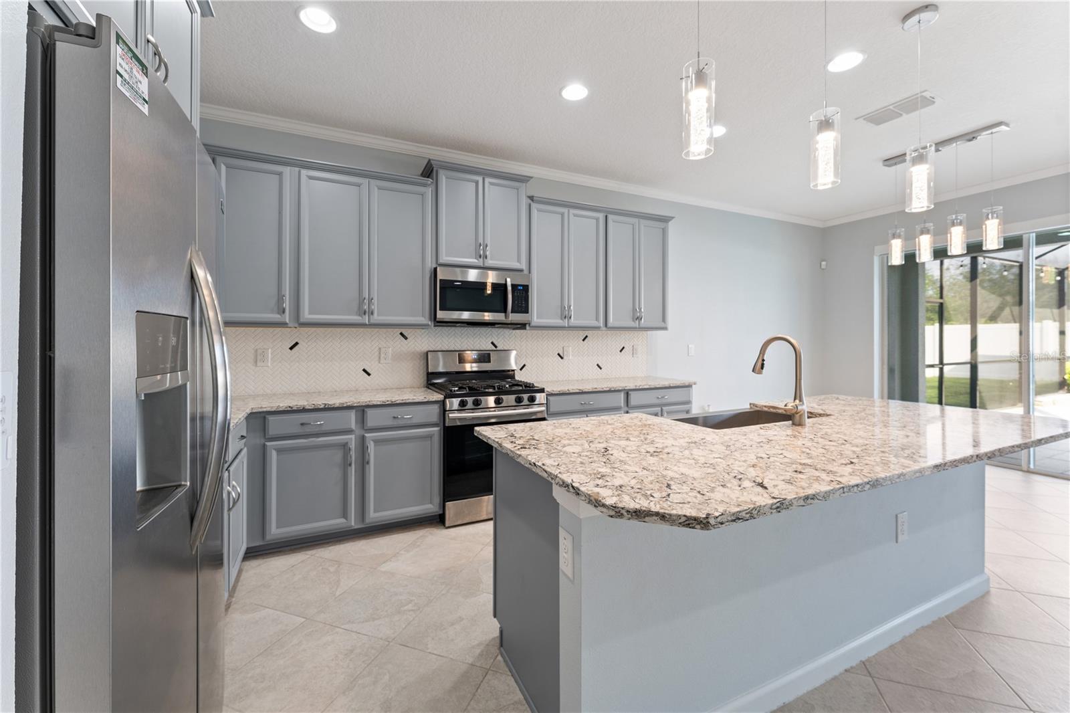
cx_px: 535
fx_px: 416
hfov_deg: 104.3
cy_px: 356
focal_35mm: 14
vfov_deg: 81.2
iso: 200
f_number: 8
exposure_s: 1/8
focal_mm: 14
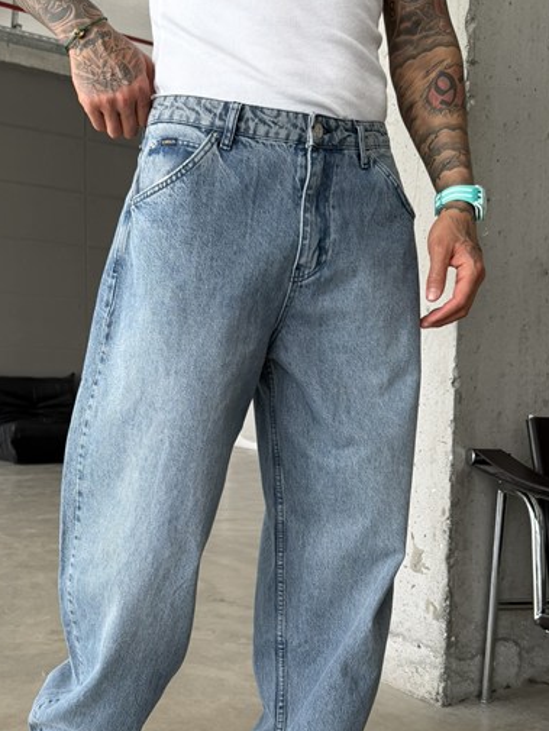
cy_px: 456
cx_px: 211
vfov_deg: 48.5
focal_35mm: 38
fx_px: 803
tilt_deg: -5.6
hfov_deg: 37.5
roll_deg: -0.6
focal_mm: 6.76
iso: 64
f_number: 1.78
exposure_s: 1/121
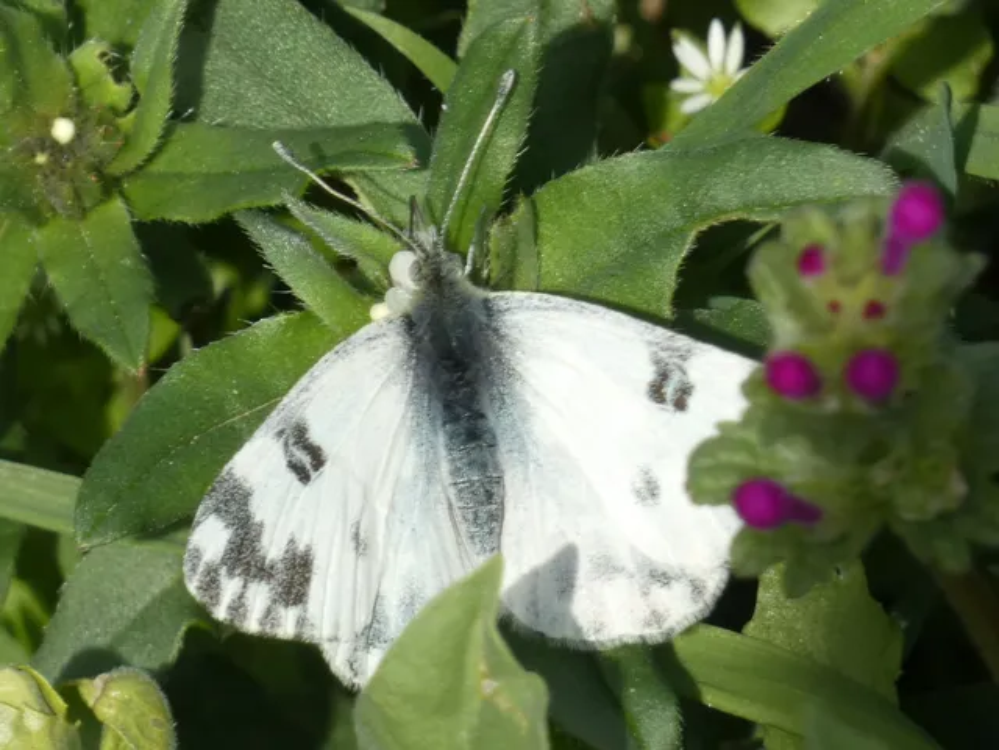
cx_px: 500
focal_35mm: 362
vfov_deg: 4.1
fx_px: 10447
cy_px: 375
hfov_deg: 5.5
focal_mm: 64.9
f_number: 5.6
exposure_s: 1/160
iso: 80
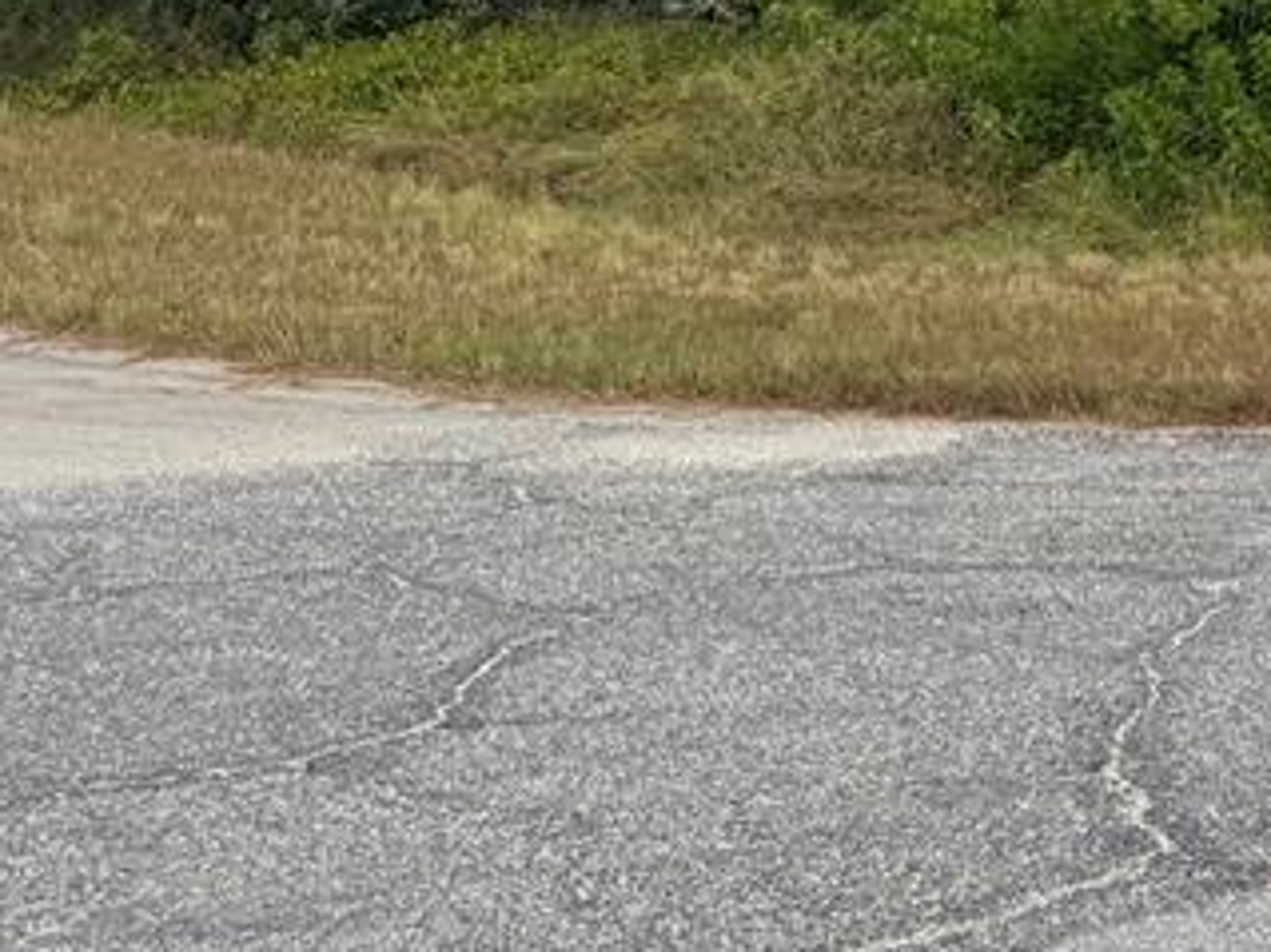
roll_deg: -0.2
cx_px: 1841
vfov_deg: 17.9
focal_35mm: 77
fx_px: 2826
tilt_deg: +5.7
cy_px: -275
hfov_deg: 21.7
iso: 80
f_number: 1.78
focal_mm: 6.76
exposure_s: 1/2415
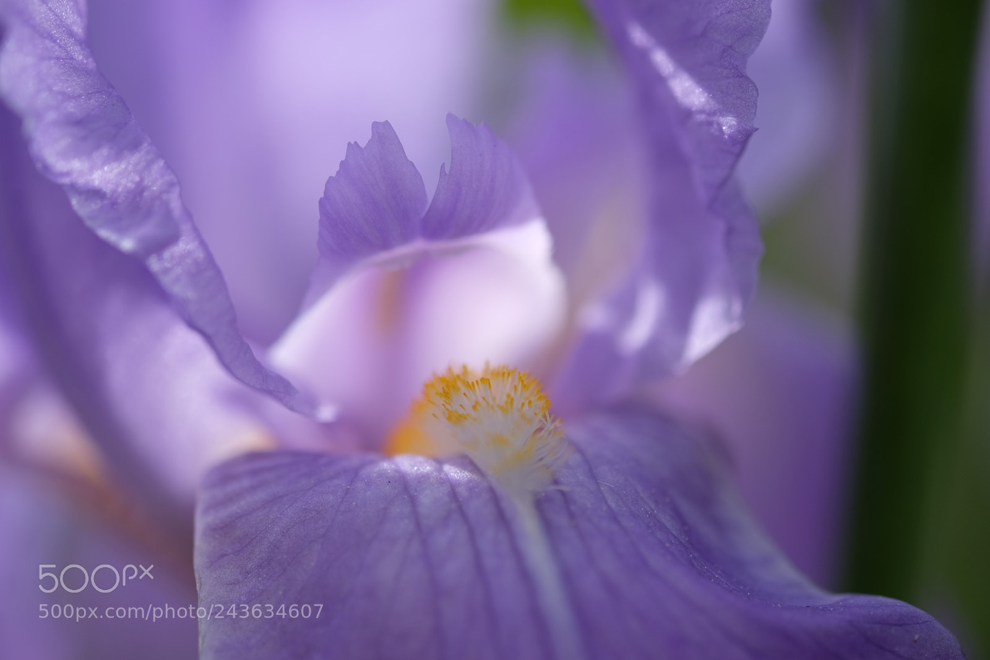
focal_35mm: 90
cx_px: 495
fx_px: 2475
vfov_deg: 15.2
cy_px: 330
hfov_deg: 22.6
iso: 200
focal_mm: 60
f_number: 2.4
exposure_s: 1/1200
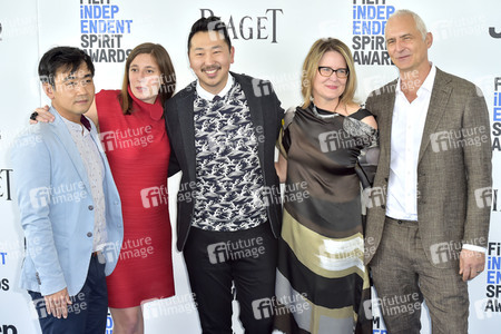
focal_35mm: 70
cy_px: 167
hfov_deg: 28.8
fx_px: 974
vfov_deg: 19.5
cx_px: 250
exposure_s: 1/320
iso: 500
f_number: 6.3
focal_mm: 70
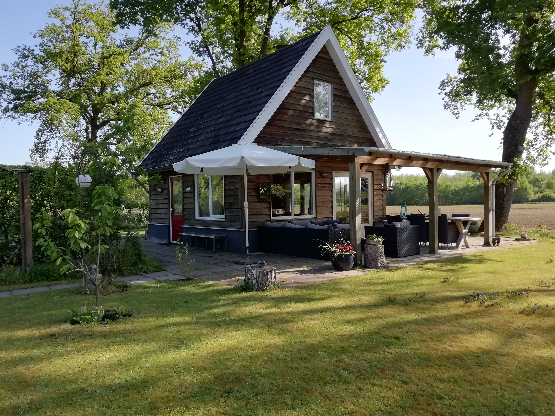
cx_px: 278
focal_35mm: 26
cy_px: 208
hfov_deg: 67.3
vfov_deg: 53.1
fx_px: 417
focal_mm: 3.46
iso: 50
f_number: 2.2
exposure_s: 1/708
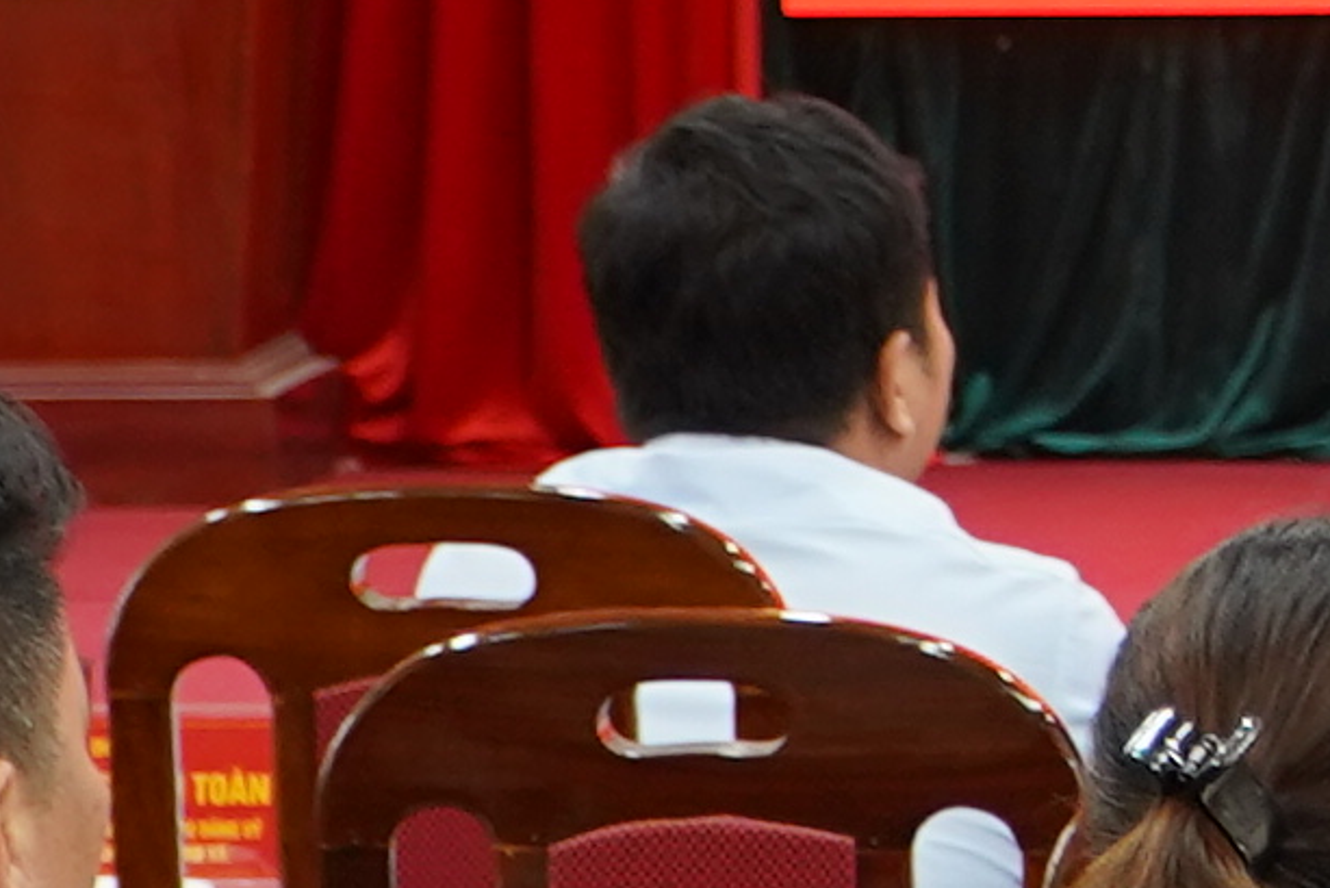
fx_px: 10198
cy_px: 22
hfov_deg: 7.2
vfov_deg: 5.0
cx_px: 2426
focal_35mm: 276
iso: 400
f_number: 4
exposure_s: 1/20
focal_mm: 29
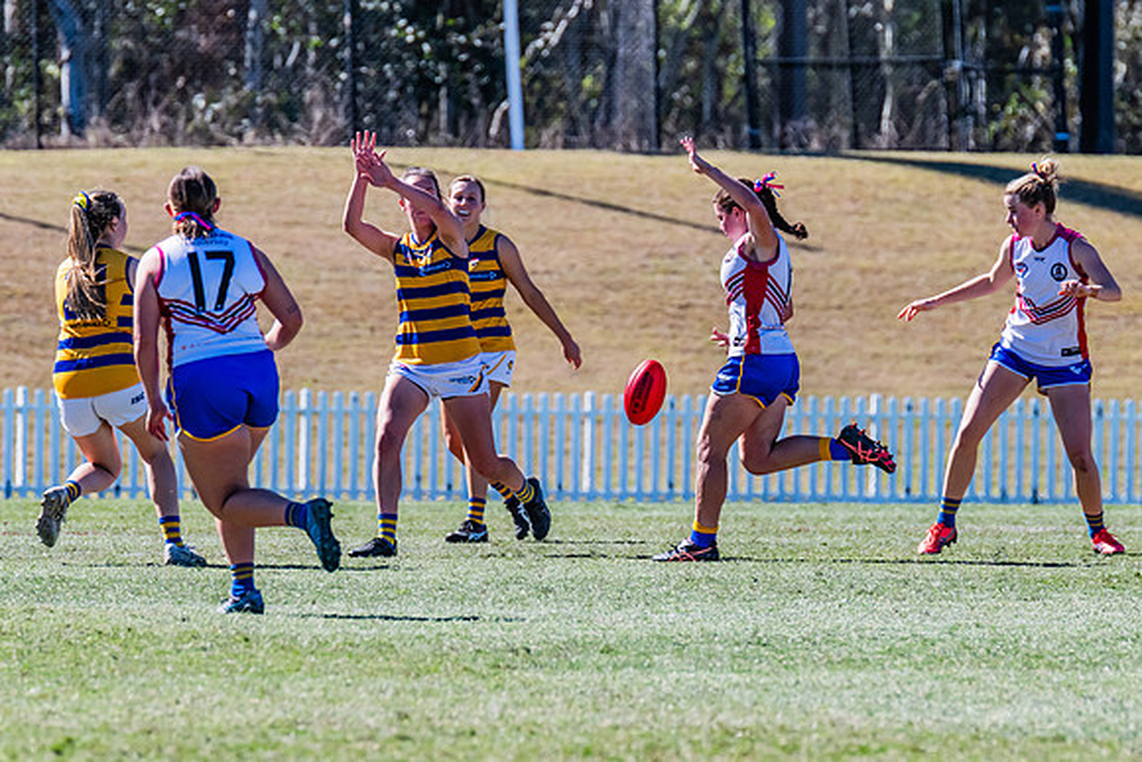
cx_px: 702
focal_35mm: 552
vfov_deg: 2.5
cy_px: 418
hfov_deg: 3.7
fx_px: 17517
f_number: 8
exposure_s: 1/1600
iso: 800
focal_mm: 420
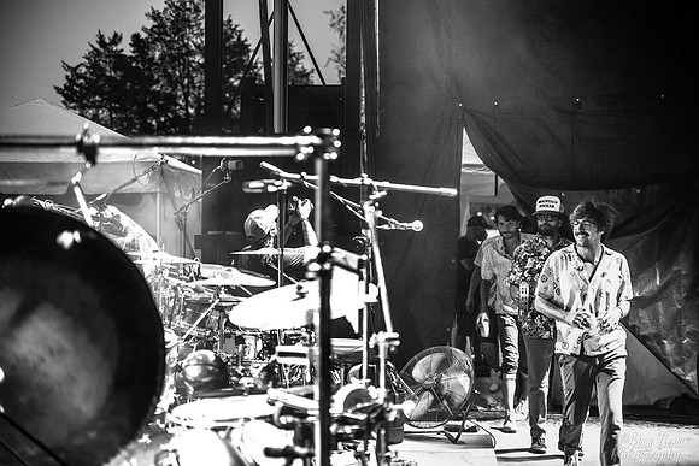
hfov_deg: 27.0
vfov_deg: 18.2
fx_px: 1457
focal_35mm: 75
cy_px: 233
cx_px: 350
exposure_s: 1/400
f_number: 3.2
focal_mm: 75
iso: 5000
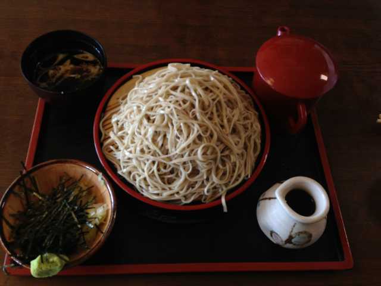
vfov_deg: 42.9
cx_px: 190
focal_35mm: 33
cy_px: 143
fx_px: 363
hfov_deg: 55.4
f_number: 2.4
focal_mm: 4.13
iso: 64
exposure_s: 1/40
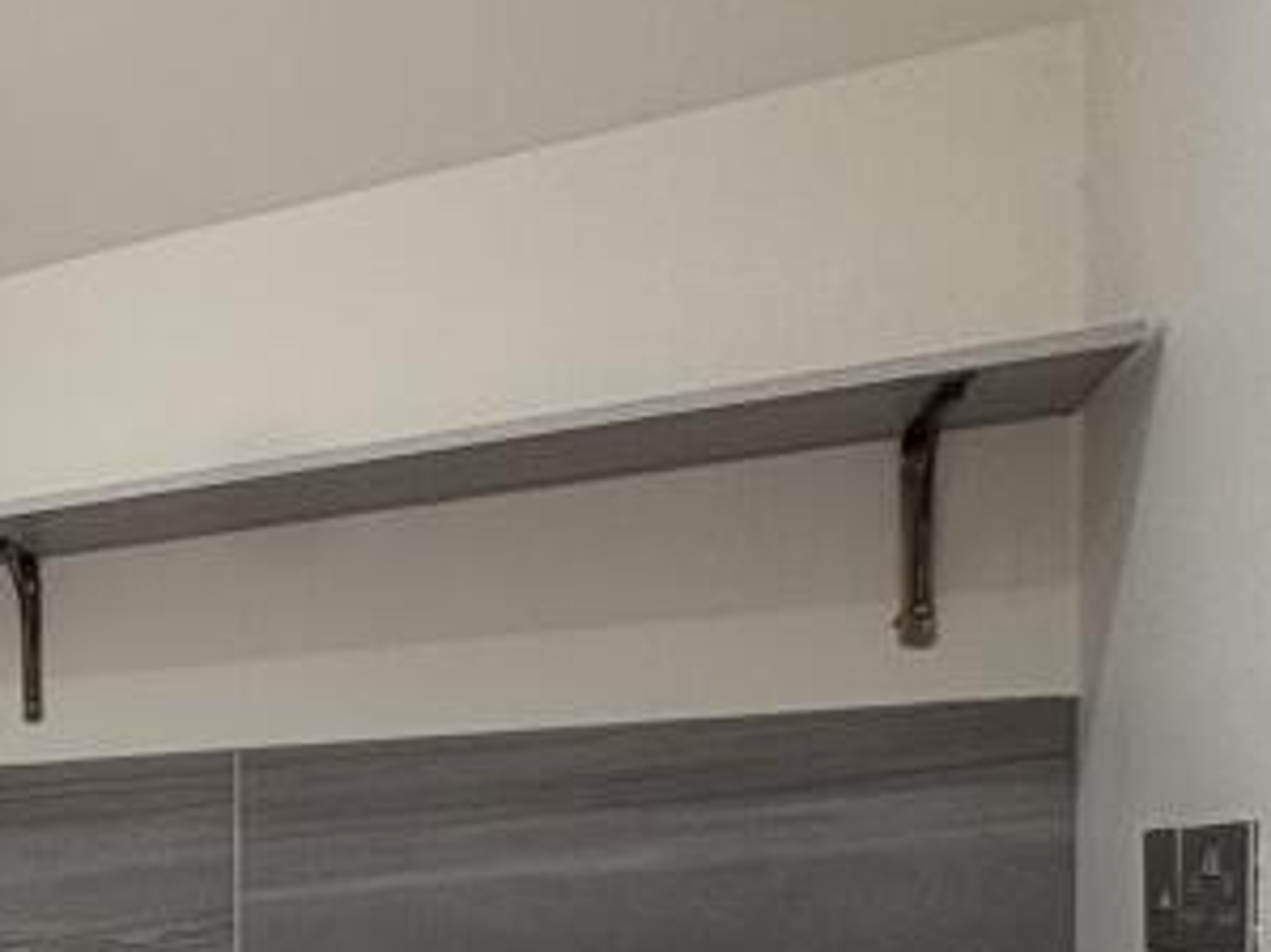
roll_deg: +1.0
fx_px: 1762
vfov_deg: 28.2
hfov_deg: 25.4
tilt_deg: -1.3
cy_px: 973
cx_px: -786
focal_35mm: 48
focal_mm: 2.22
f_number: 2.2
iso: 160
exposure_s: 1/99
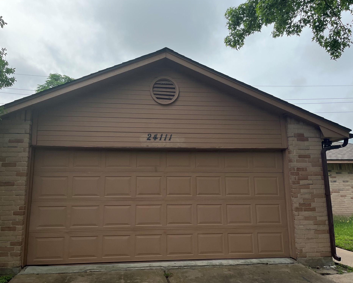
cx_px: 164
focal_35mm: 28
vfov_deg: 51.5
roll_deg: +0.9
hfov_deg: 62.1
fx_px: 293
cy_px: 138
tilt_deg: +9.2
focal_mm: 5.1
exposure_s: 1/2358
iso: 50
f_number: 1.6
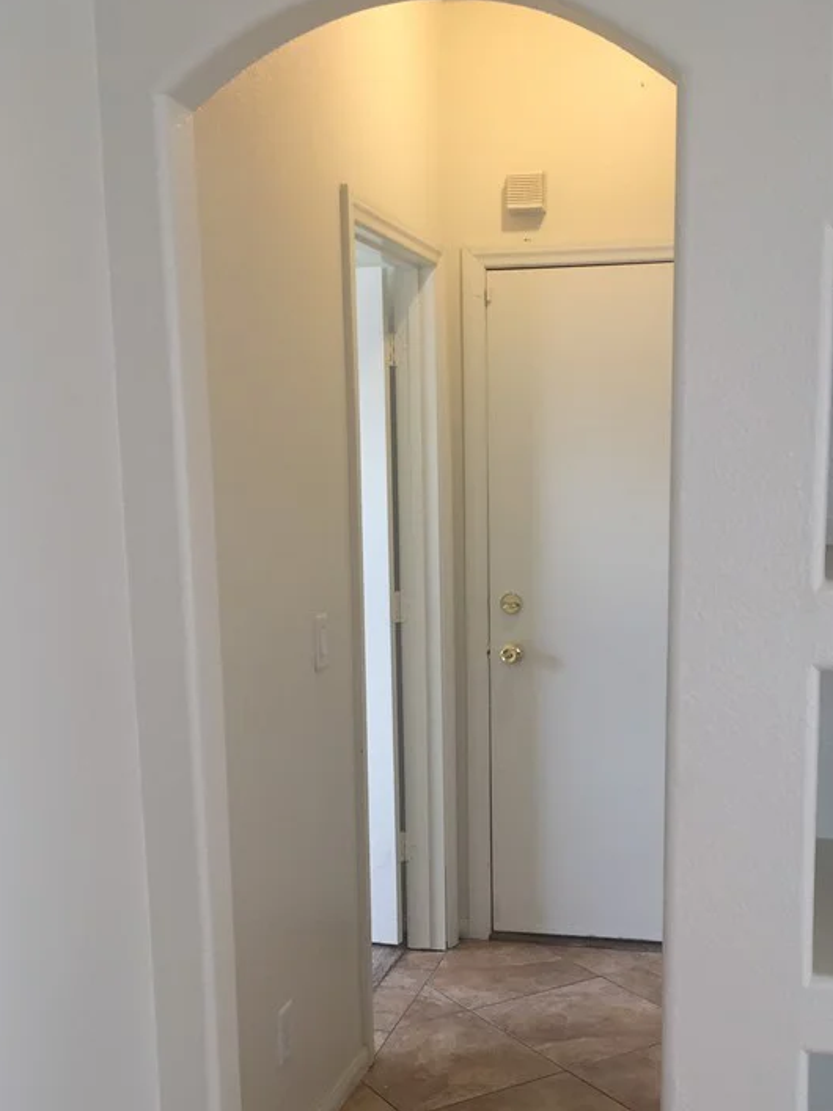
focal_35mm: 42
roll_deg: +0.4
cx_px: 473
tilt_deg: -11.6
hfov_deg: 34.3
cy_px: 709
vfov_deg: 44.4
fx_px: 1348
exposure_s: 1/30
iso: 64
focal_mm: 4.15
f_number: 2.2
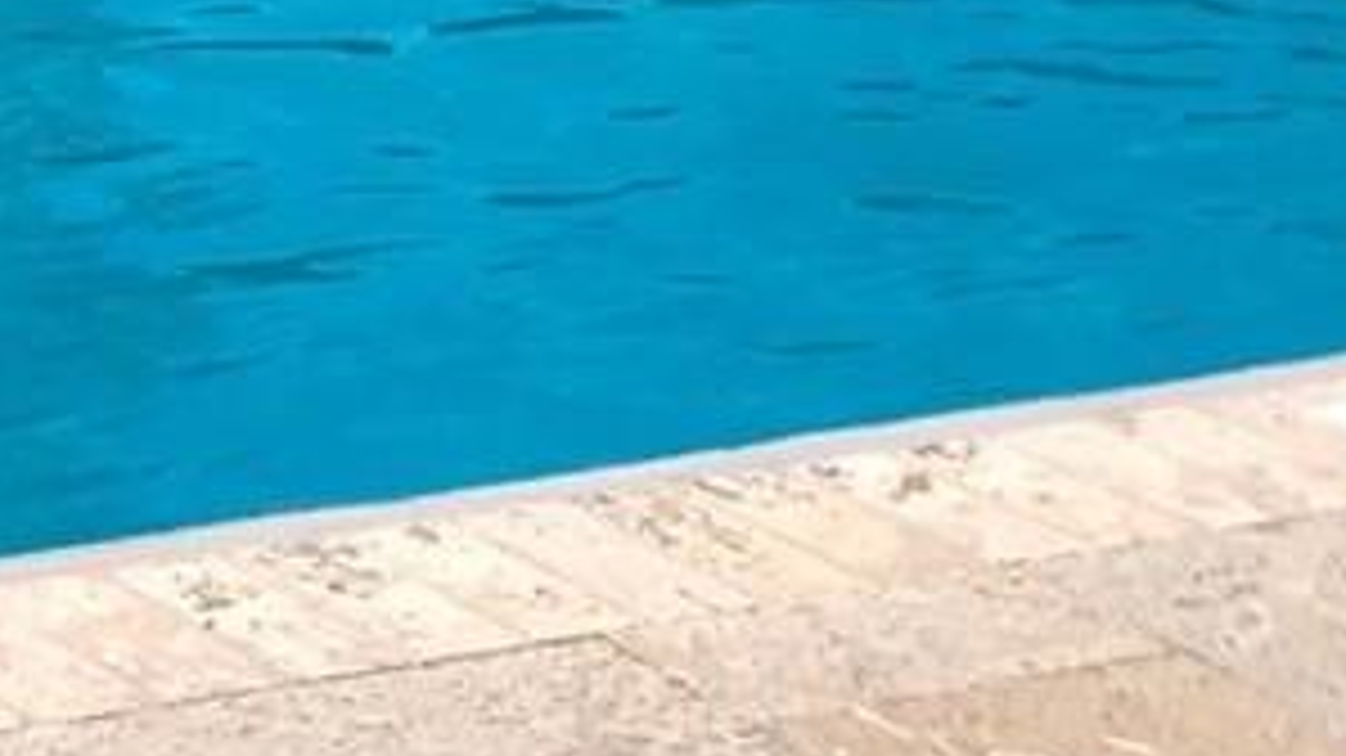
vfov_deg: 6.7
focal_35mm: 163
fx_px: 5816
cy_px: -1530
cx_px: -473
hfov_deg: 12.7
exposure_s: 1/2558
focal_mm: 3.99
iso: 20
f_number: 1.8
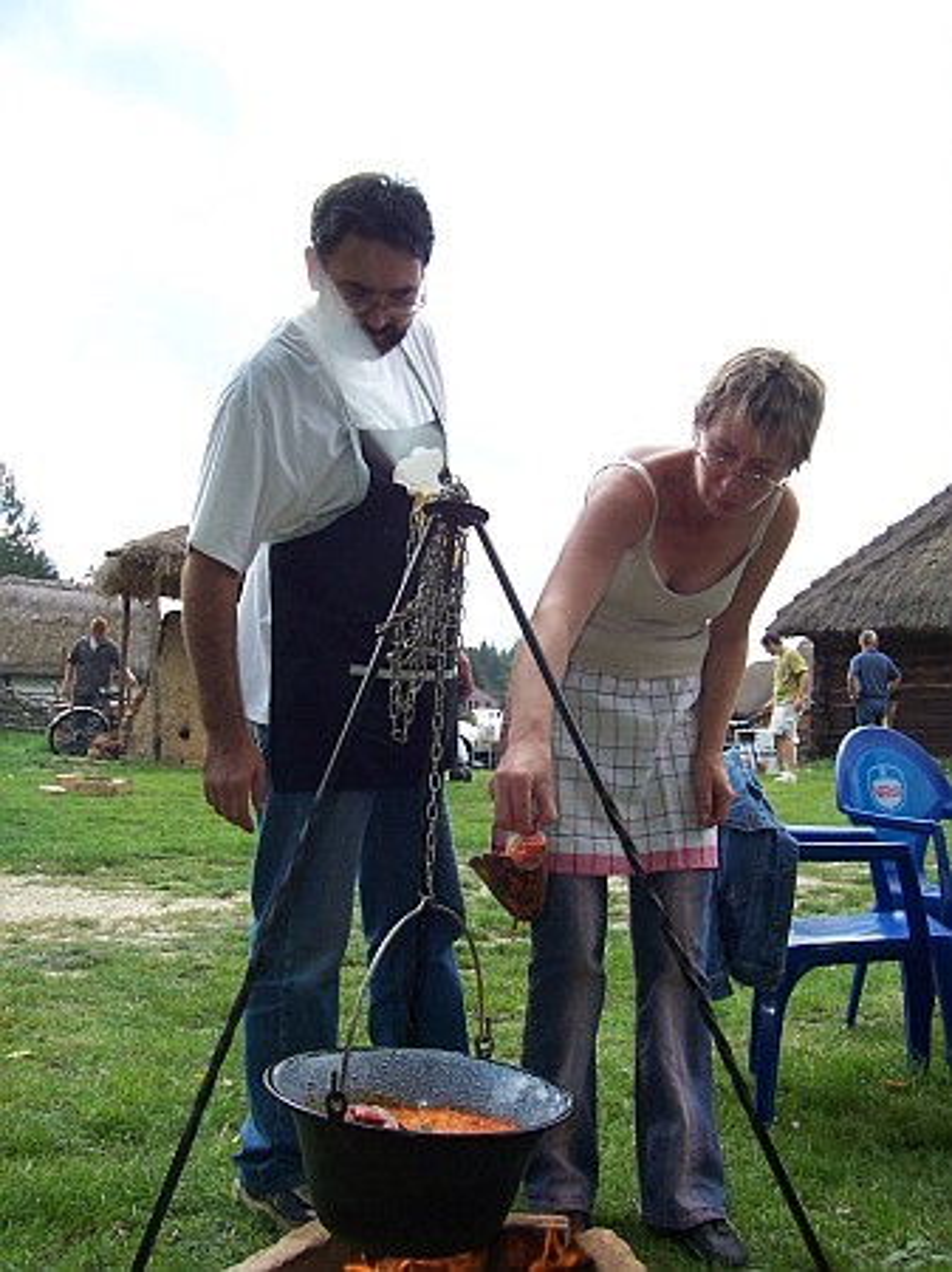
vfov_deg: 54.0
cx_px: 476
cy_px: 636
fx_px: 1248
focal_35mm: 34
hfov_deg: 41.8
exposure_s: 1/125
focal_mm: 5.6
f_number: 5.6
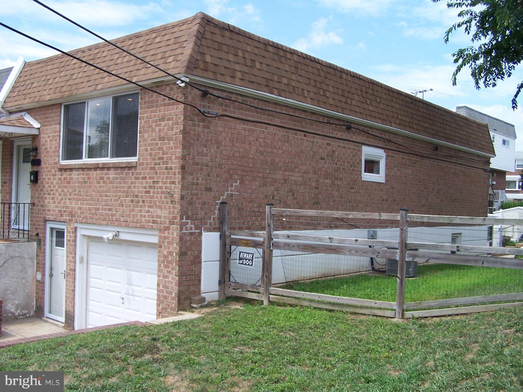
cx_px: 262
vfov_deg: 37.7
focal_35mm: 38
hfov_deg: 49.0
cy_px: 196
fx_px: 574
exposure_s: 1/500
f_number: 4
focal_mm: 6.3
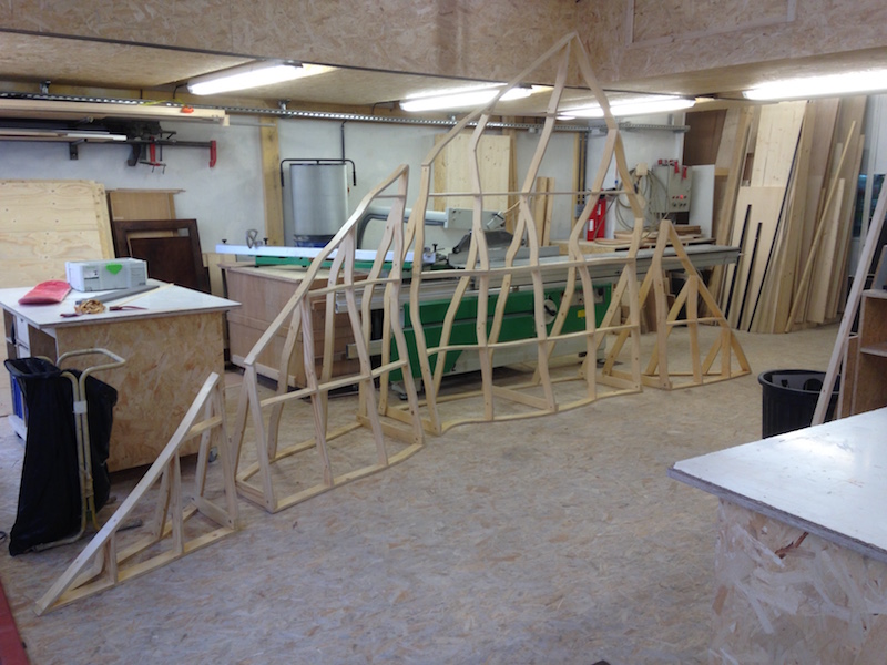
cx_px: 444
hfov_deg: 55.4
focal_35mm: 33
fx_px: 846
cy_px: 332
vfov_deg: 42.9
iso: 50
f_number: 2.4
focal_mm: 4.12
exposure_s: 1/40
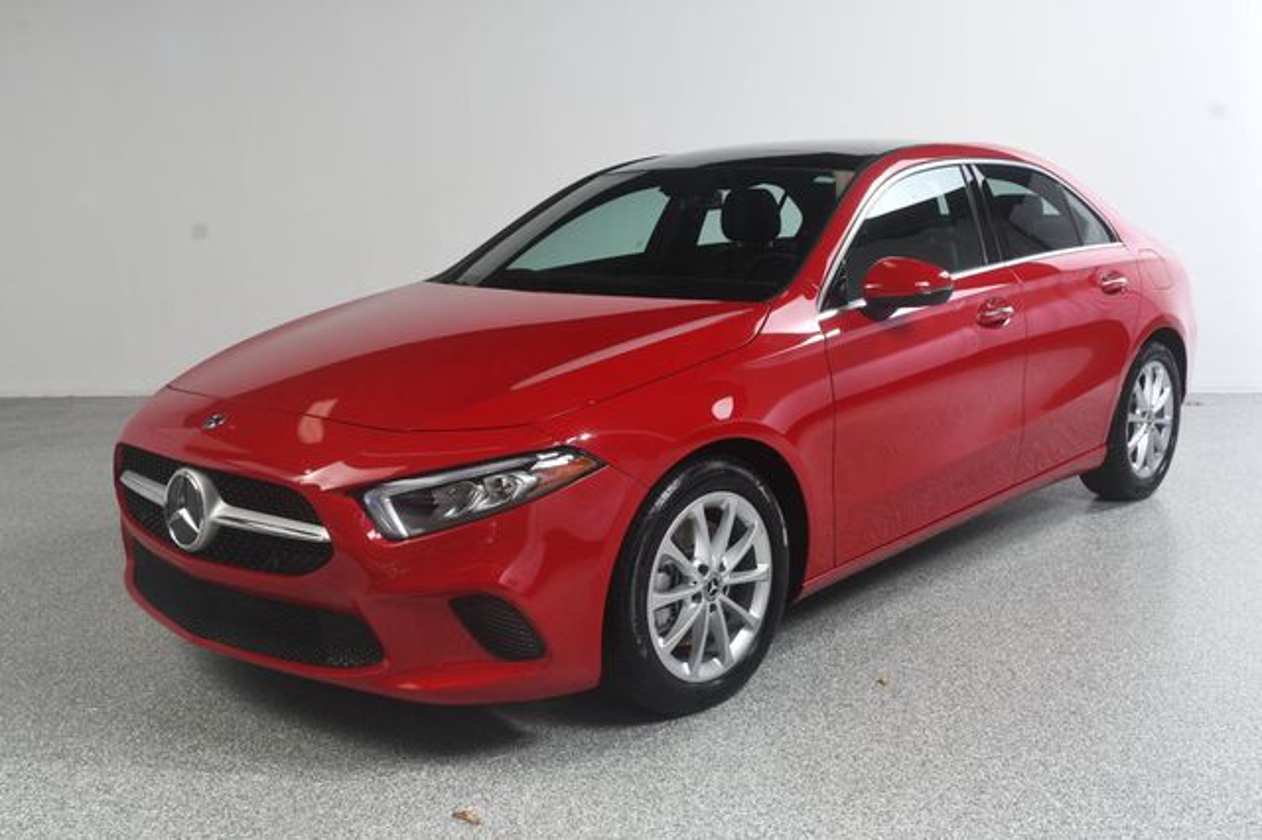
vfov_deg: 36.8
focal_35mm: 36
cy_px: 420
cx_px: 631
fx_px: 1261
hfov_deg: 53.2
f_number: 9
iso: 100
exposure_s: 1/160
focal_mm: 24
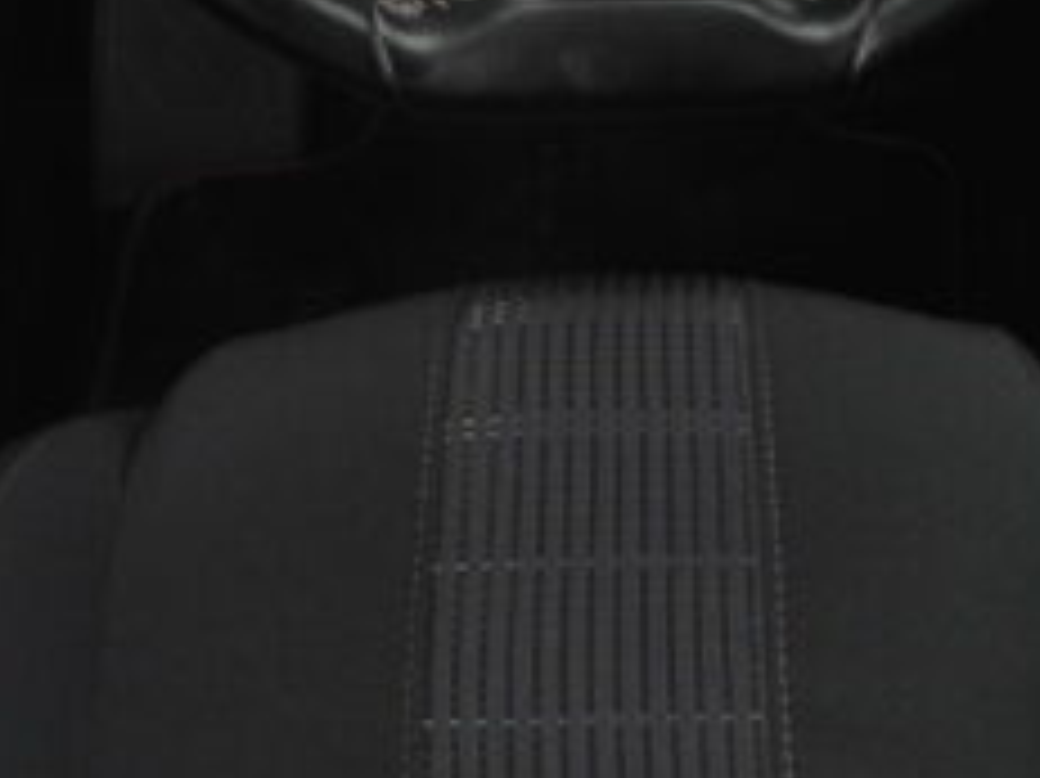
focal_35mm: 74
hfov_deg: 26.2
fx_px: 2222
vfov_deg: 18.3
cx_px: 684
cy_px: -274
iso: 100
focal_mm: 4.3
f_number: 2.8
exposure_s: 1/50
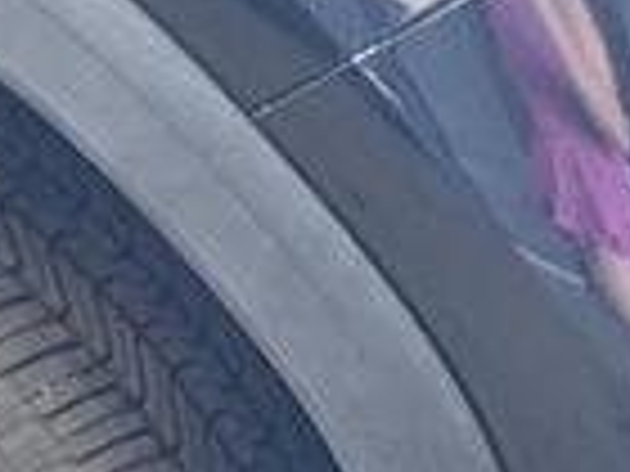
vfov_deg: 8.4
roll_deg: -0.6
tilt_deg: -32.8
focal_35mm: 173
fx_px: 3149
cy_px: 683
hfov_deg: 11.2
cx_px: -158
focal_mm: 6.76
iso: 250
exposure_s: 1/60
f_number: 1.78
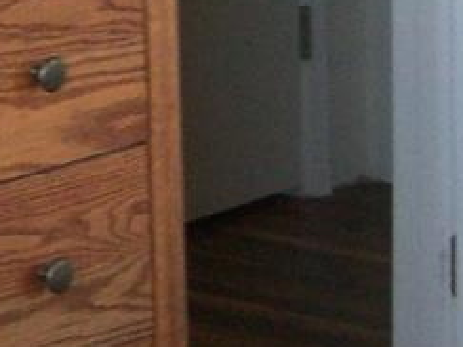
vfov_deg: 6.3
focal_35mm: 235
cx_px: 88
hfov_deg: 8.4
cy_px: -112
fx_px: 3142
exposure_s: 1/60
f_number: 2.8
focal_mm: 7.9
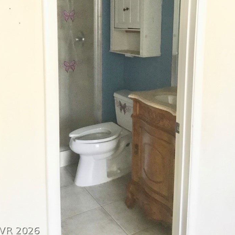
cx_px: 120
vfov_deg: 41.0
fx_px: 307
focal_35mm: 40
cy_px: 66
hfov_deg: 41.9
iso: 500
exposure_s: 1/15
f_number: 2.4
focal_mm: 3.3
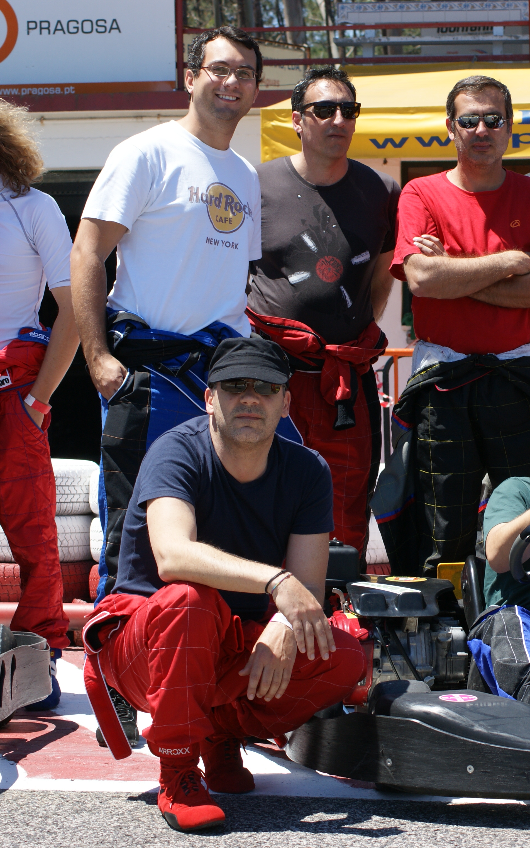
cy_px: 425
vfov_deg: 16.5
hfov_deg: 10.3
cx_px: 472
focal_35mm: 127
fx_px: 2929
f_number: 6.3
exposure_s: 1/250
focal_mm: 55
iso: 100
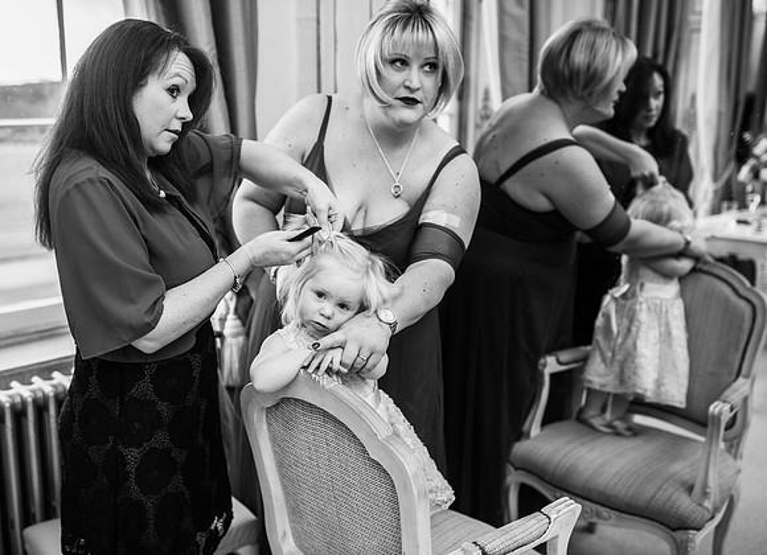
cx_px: 350
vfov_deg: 37.8
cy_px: 278
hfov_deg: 50.6
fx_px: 811
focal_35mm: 37
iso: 200
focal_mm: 35
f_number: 2.5
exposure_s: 1/125
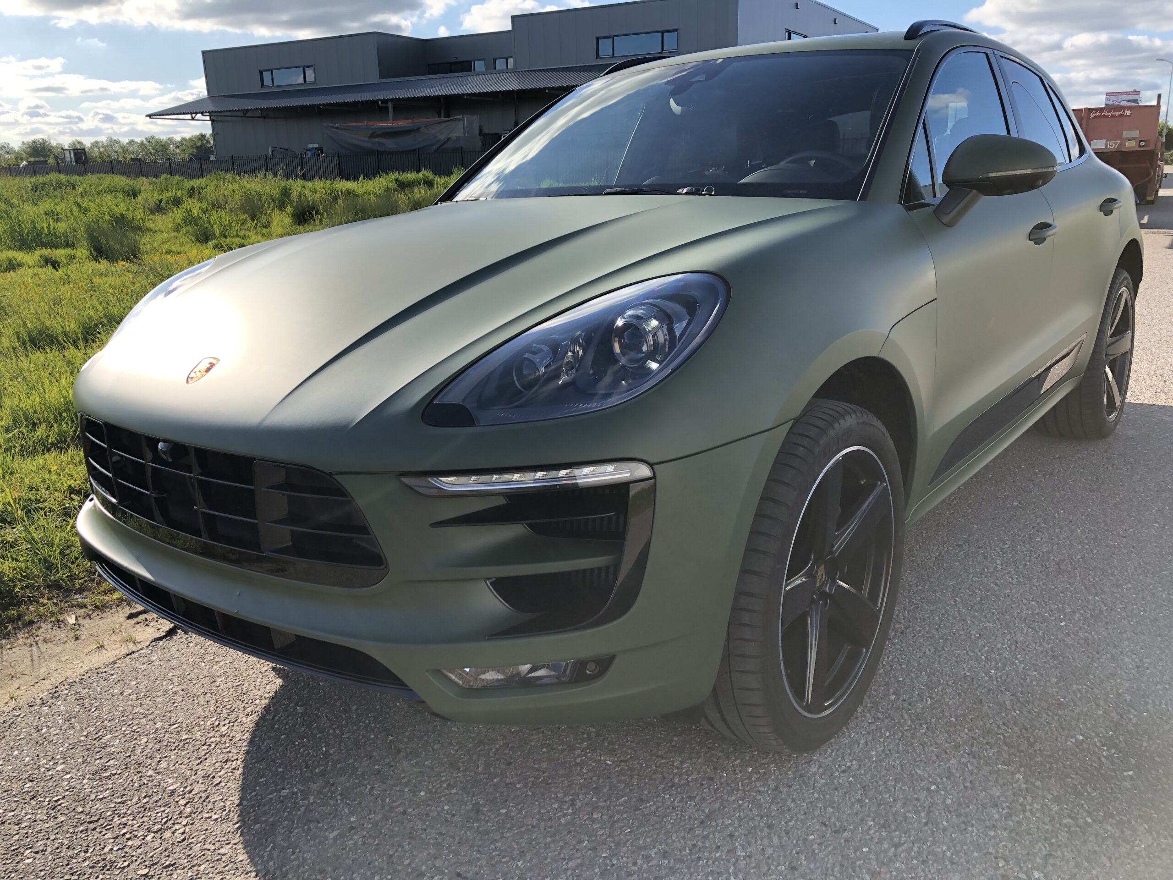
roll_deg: +1.1
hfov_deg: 63.4
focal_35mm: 28
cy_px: 440
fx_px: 949
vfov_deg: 49.7
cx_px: 586
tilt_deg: -16.2
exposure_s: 1/747
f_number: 1.8
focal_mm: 4
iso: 20
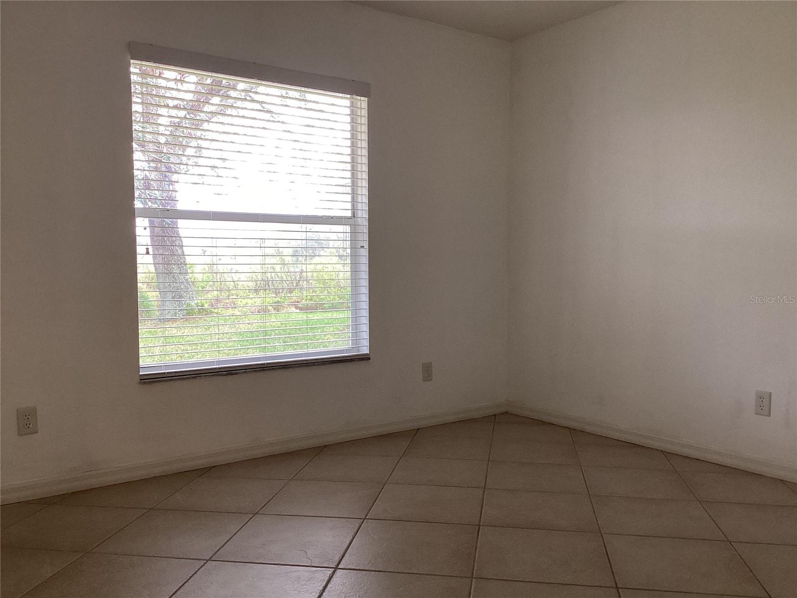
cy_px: 299
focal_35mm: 31
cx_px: 398
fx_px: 714
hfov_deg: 58.4
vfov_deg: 45.4
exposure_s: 1/50
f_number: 2.4
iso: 125
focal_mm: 3.3
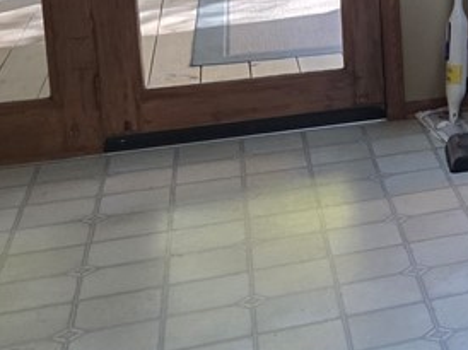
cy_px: -73
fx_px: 1162
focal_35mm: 86
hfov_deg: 18.0
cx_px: 845
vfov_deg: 16.4
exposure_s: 1/120
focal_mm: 6.3
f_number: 1.7
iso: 400
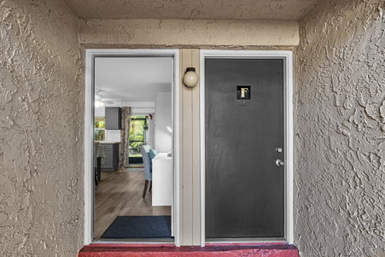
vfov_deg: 70.4
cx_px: 188
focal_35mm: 17
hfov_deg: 93.2
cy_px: 136
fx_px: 182
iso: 400
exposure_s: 1/20
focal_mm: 16
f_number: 8
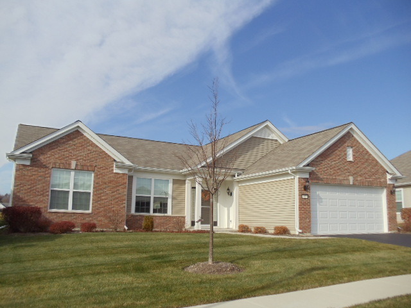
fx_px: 522
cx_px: 206
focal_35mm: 44
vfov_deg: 32.9
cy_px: 154
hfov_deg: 42.9
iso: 80
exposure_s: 1/250
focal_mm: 6
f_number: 7.1
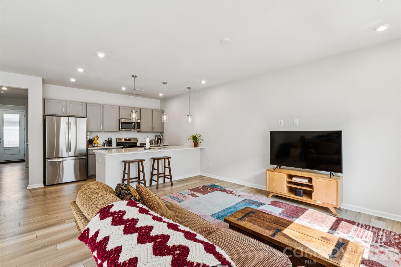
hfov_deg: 95.0
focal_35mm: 16
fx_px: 184
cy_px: 134
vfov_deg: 72.0
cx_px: 200
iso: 100
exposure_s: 1/5
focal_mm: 16.5
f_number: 13
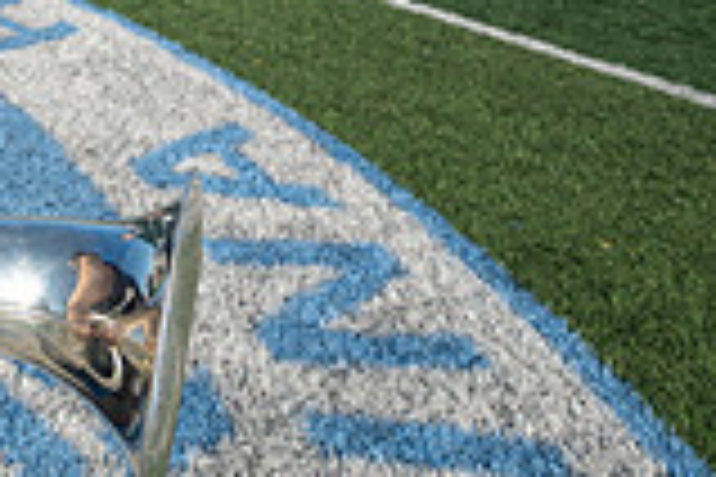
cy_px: -376
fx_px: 1014
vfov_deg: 19.7
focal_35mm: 51
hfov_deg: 30.6
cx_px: -216
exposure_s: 1/2000
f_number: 4
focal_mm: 14
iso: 250
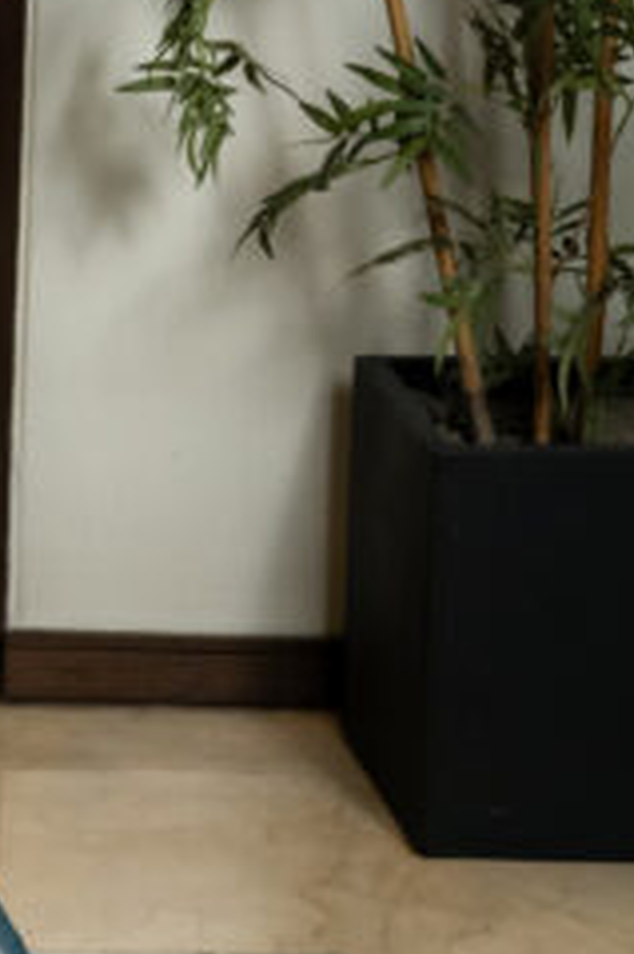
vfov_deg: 12.6
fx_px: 4180
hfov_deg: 8.4
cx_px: -419
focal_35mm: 158
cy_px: -243
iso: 1000
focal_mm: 42
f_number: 5
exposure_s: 1/125
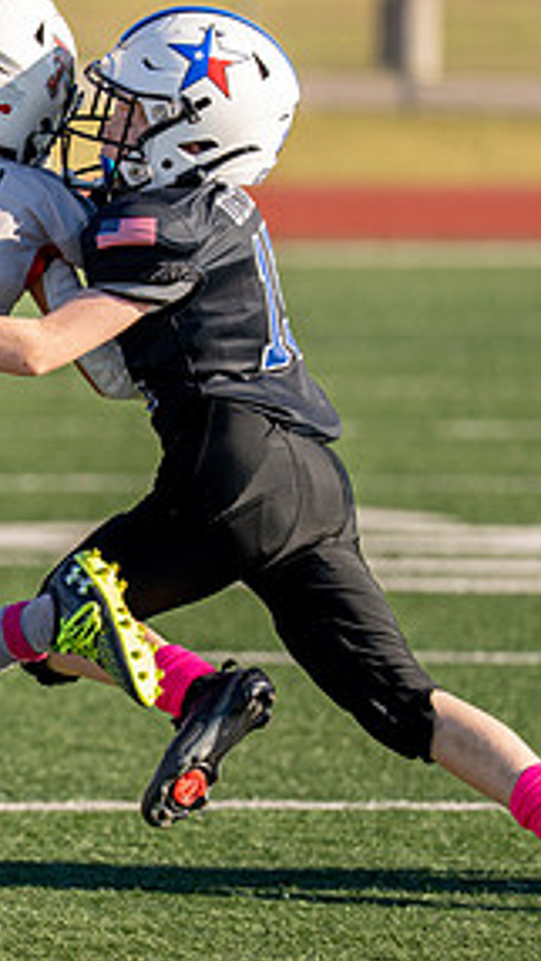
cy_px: 408
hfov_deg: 2.6
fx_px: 11852
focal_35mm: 465
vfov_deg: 4.6
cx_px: -385
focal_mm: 180
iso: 250
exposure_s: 1/2500
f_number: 2.8
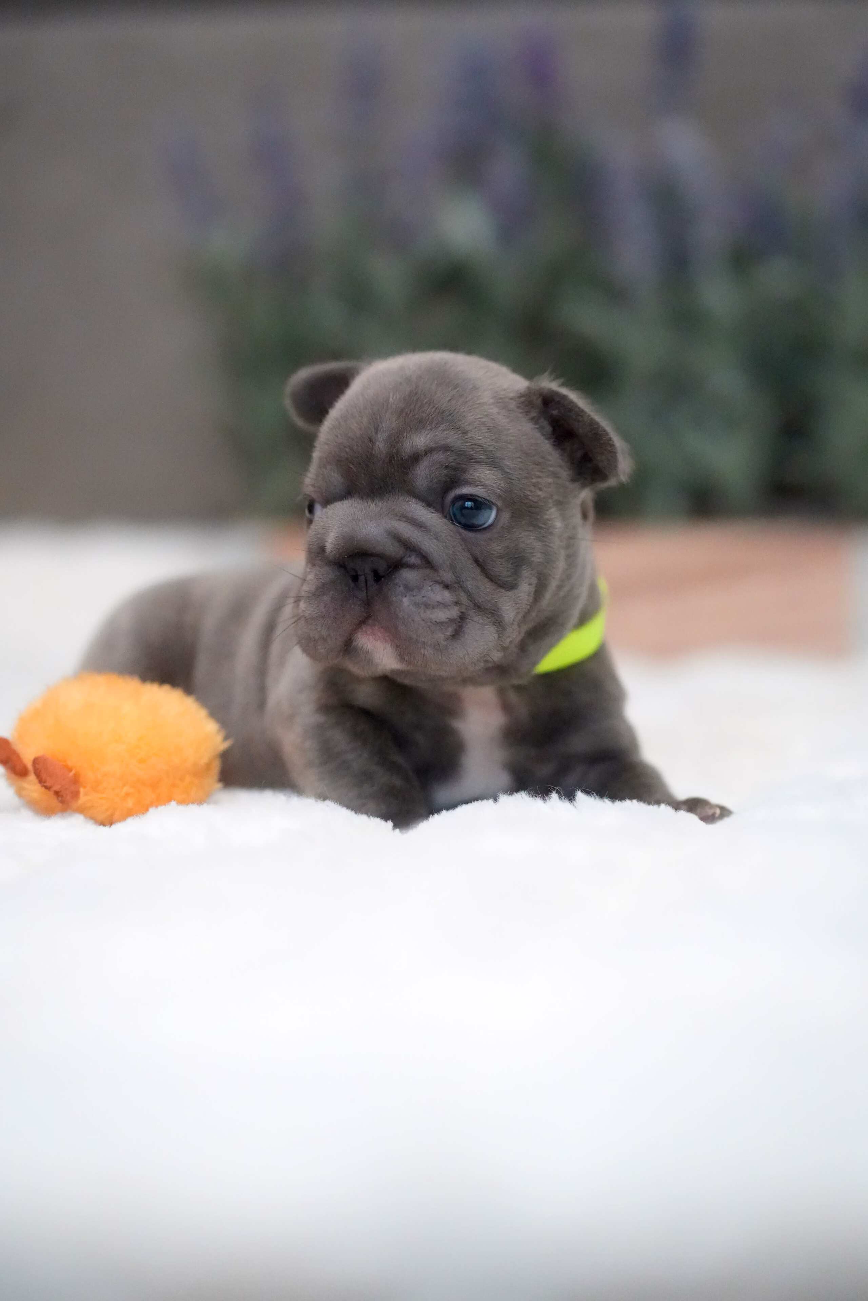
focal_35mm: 85
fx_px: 3074
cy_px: 650
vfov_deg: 23.9
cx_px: 434
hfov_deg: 16.1
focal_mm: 85
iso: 12800
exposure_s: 1/500
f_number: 3.2
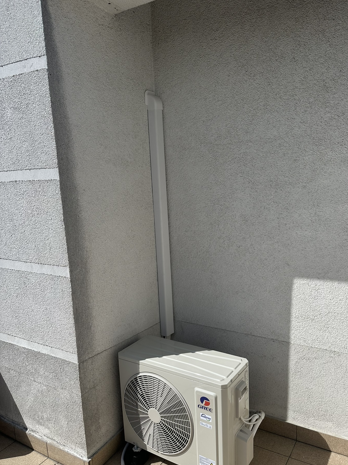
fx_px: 362
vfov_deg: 65.1
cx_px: 195
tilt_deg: -10.8
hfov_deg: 51.2
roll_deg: +1.2
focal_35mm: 27
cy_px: 261
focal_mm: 6.86
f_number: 1.78
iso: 80
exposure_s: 1/13699
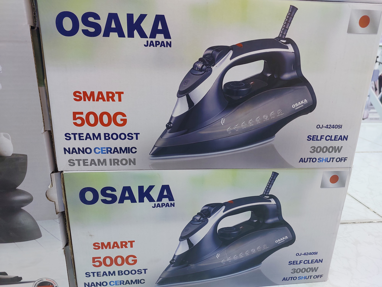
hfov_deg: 73.9
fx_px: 254
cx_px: 191
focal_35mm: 23
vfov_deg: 58.9
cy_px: 144
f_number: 1.8
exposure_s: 1/100
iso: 64
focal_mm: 5.06
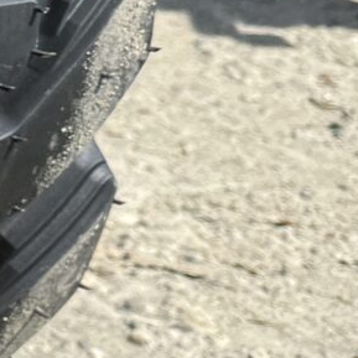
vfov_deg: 9.1
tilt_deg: -11.7
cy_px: -135
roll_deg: -1.4
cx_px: -896
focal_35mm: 188
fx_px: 2200
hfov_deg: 7.5
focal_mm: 6.76
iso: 80
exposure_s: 1/2331
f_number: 1.78
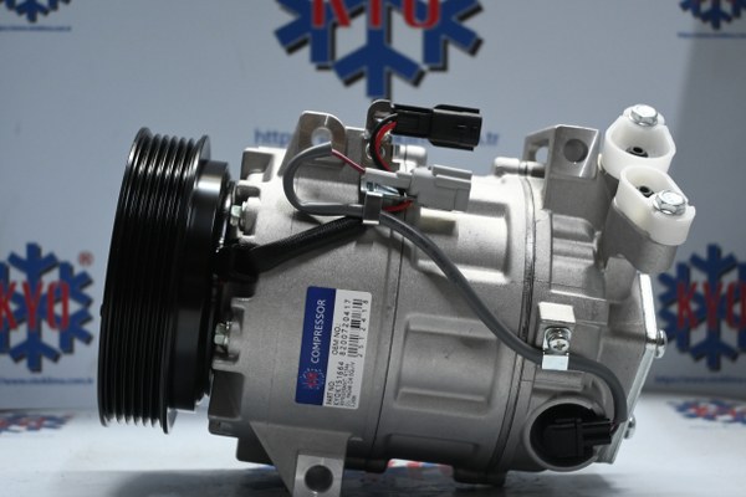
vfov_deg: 20.6
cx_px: 373
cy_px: 248
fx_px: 1368
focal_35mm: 66
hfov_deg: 30.5
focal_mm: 44
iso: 1600
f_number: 6
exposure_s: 1/80
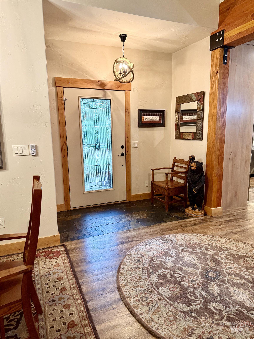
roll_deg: +0.3
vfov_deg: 71.6
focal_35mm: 24
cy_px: 170
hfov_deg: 56.8
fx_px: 235
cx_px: 127
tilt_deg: -9.4
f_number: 1.78
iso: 250
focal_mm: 6.76
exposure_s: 1/60
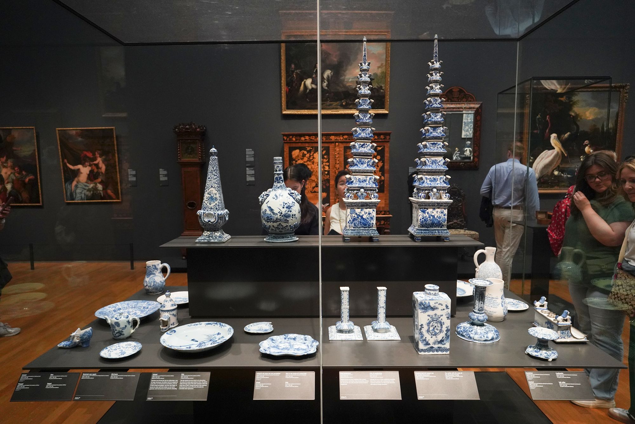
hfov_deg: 73.7
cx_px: 318
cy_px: 212
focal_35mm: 24
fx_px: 423
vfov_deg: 53.1
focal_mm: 24
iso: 3200
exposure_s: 1/80
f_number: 5.6
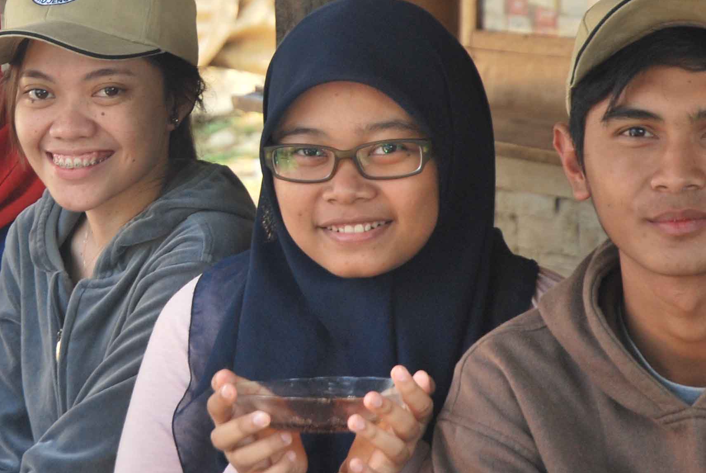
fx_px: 3731
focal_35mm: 190
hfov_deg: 10.7
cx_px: 33
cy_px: 71
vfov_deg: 7.2
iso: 200
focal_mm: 56
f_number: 4.5
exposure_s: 1/100
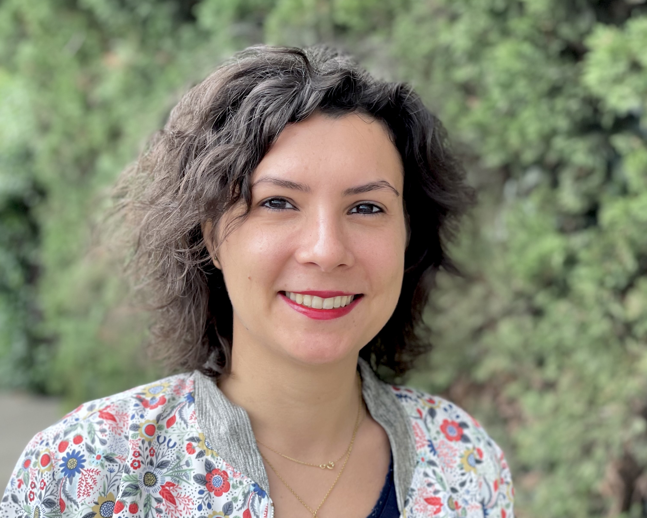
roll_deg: -1.3
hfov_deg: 27.9
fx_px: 1302
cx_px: 324
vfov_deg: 22.4
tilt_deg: -6.9
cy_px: 349
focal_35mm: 68
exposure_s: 1/122
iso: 64
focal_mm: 6
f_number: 2
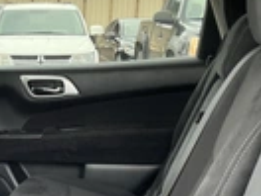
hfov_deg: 21.9
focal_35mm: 85
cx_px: -18
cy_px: 204
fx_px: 641
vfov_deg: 16.9
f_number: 1.8
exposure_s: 1/122
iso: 64
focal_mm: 3
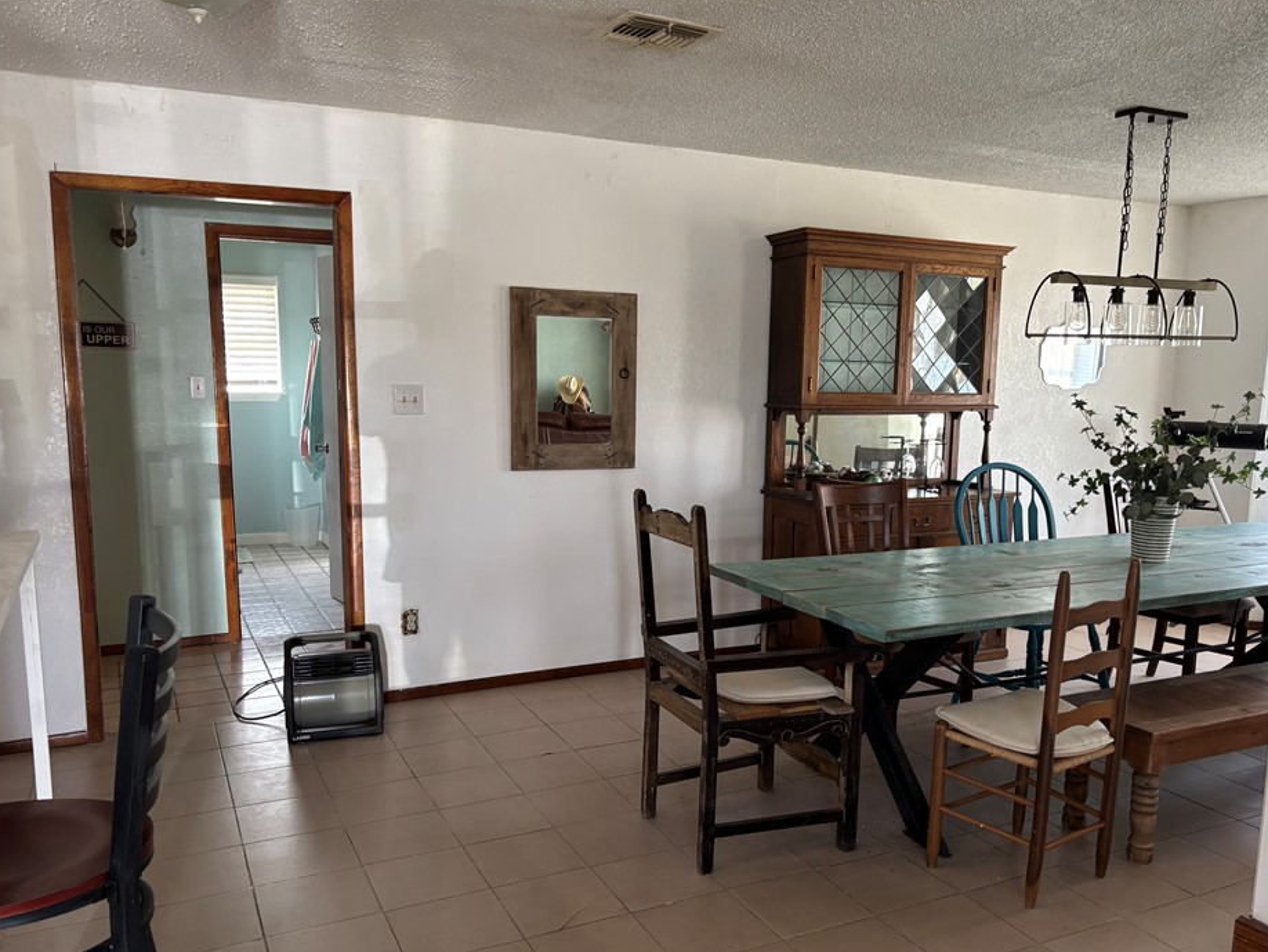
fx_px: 1063
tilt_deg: -8.7
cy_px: 522
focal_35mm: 29
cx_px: 695
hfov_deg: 61.5
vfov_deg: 48.2
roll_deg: -0.9
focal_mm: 5.96
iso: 160
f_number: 1.6
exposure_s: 1/60
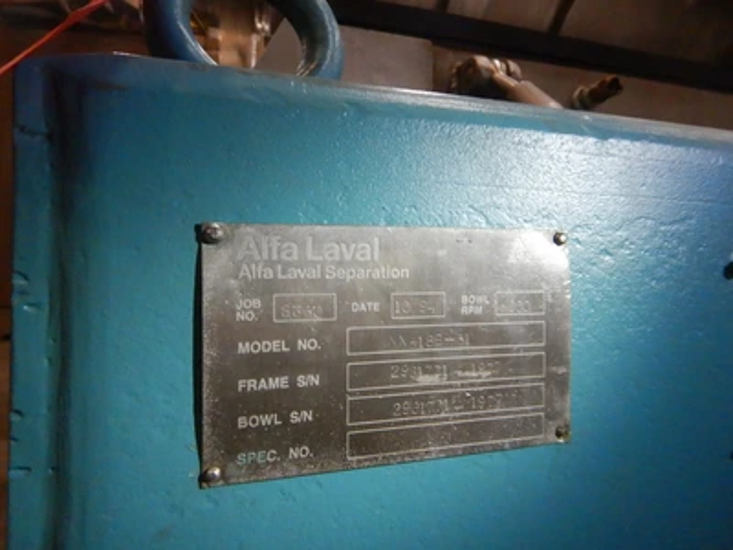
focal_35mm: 24
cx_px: 366
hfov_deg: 71.6
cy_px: 275
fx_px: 508
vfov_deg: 56.8
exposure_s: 1/250
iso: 1600
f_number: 2.8
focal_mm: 4.3
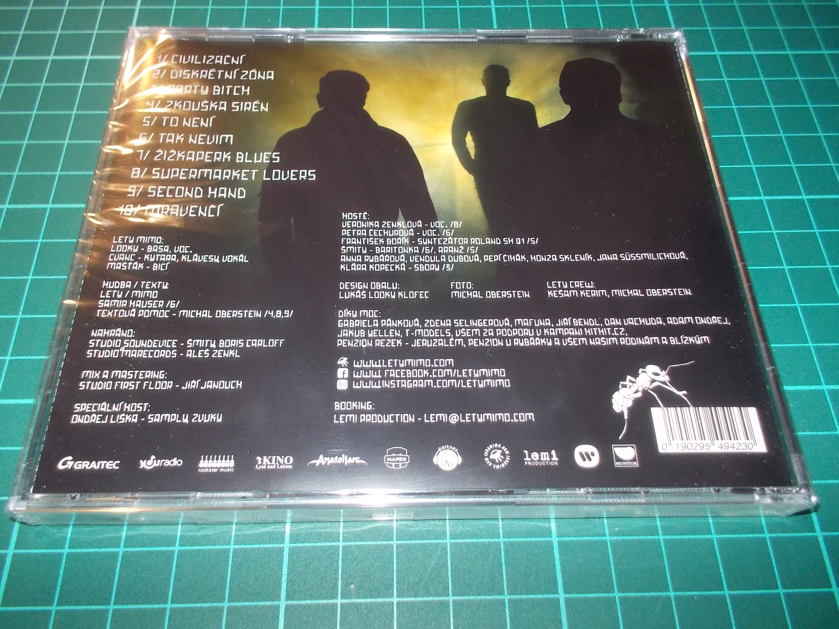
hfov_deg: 61.7
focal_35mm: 29
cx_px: 420
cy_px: 314
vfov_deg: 48.2
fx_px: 703
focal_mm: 4.1
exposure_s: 1/30
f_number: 3.3
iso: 200
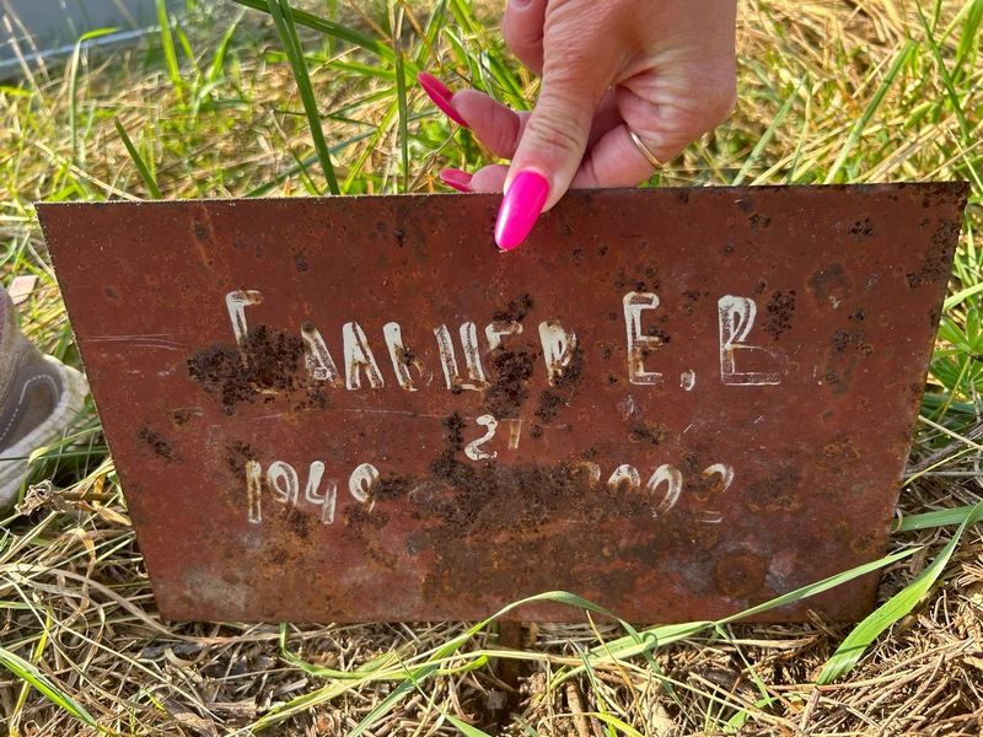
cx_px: 492
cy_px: 368
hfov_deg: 67.3
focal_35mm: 26
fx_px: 738
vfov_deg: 53.1
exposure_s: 1/533
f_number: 1.5
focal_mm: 5.7
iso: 50
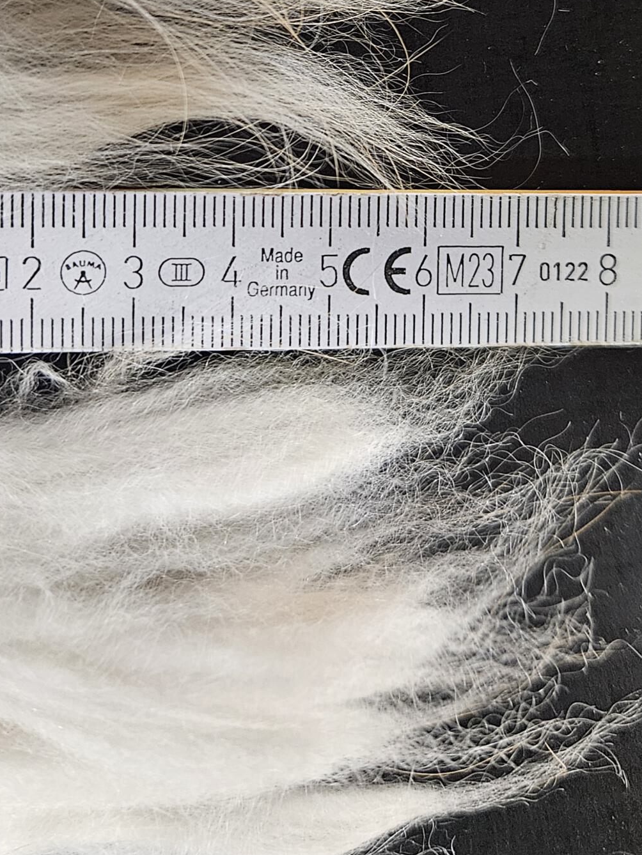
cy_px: 94
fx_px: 1088
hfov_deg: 32.9
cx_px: 303
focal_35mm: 44
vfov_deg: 39.9
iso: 500
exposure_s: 1/33.3
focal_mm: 5.4
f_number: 1.8
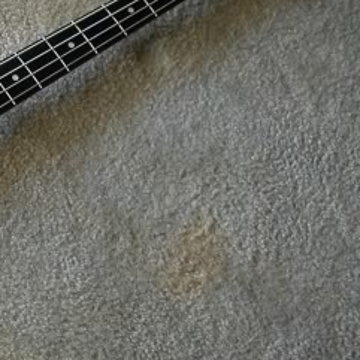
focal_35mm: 87
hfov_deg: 18.6
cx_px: -108
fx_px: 1024
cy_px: 208
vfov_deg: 19.9
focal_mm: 5.6
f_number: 2.7
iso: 200
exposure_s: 1/3.2
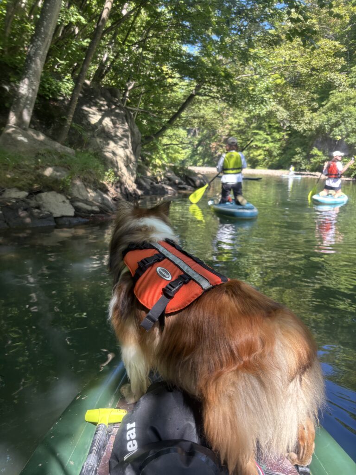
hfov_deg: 53.1
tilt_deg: -6.3
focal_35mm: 26
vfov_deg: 67.3
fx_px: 357
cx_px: 178
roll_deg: -2.9
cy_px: 238
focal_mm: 5.96
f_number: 1.6
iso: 40
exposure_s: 1/166
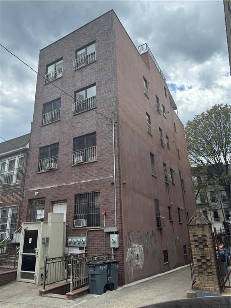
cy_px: 154
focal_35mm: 24
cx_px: 116
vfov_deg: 71.6
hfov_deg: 56.8
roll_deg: +2.4
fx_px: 214
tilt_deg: +20.1
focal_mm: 6.76
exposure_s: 1/1524
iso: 80
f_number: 1.78
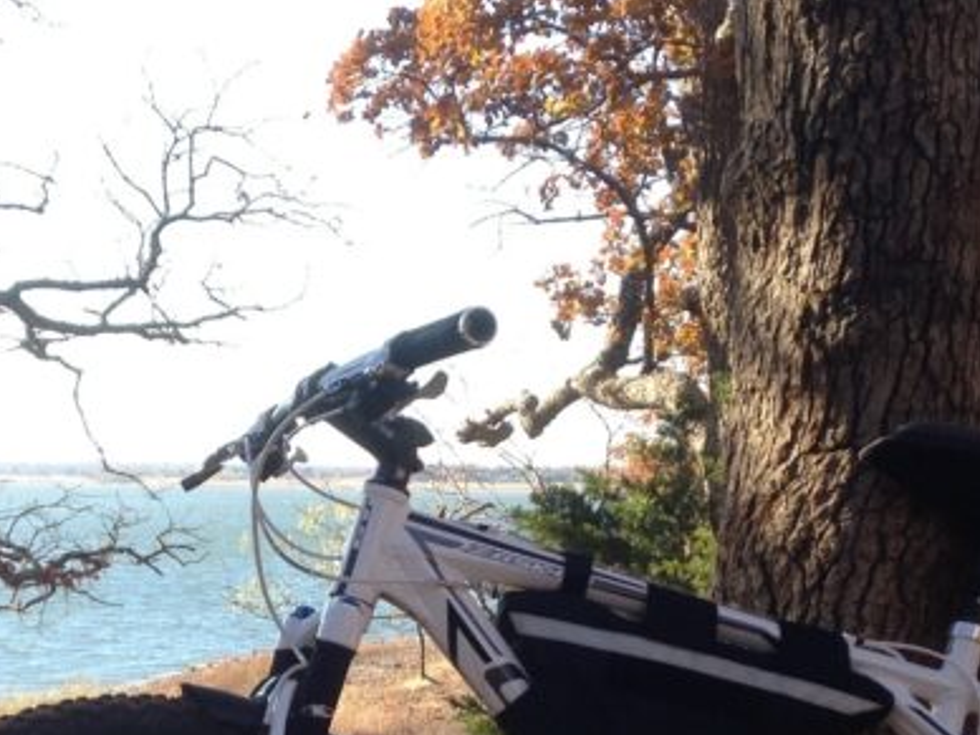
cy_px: 684
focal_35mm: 87
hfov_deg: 22.4
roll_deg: -1.4
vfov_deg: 16.7
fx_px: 2463
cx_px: 303
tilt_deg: -7.4
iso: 50
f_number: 2.4
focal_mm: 4.12
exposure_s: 1/335
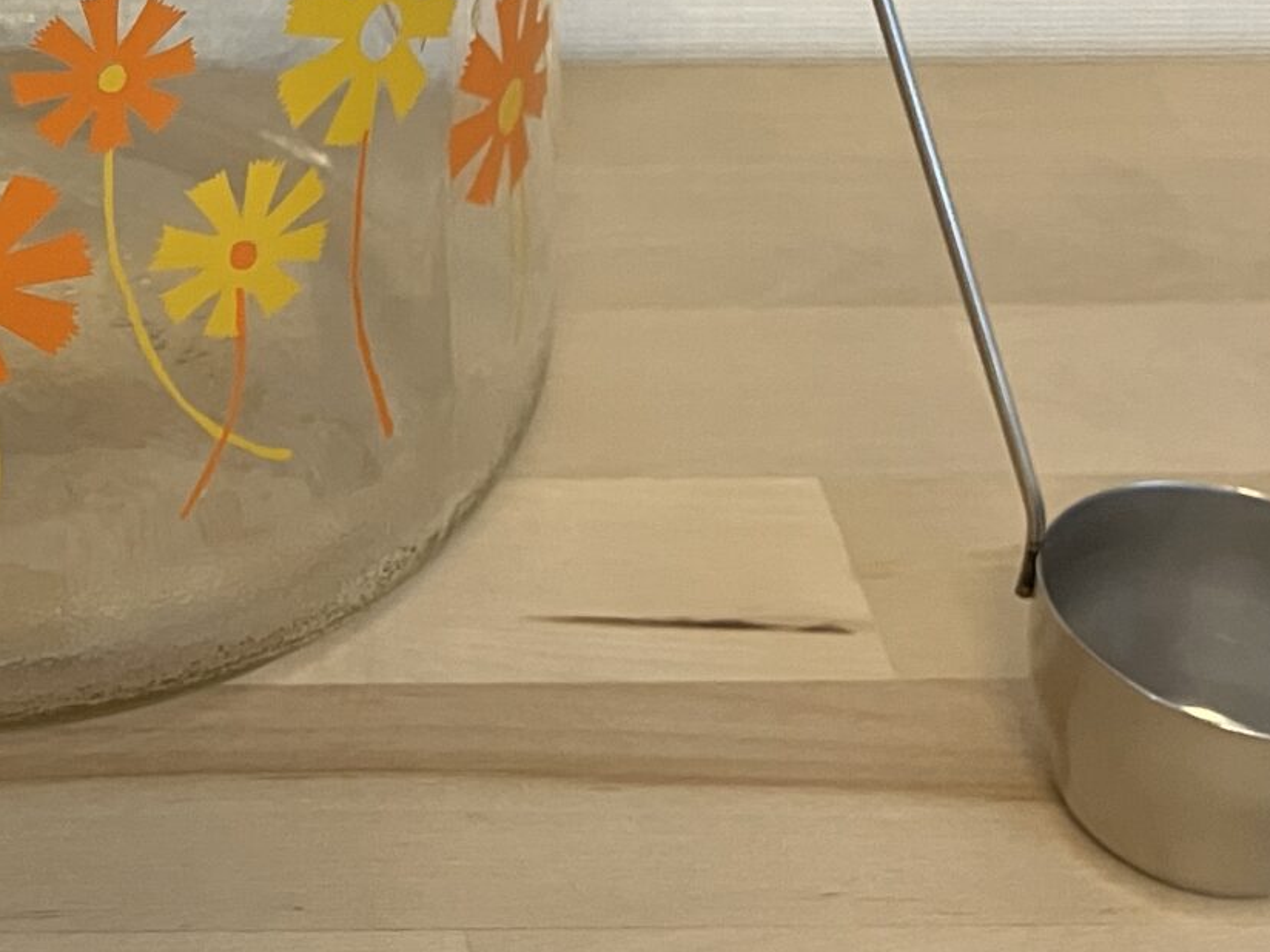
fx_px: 3192
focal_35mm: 87
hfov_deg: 21.6
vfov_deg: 16.1
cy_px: -291
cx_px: -51
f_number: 1.8
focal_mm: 3.99
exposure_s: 1/60
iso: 160
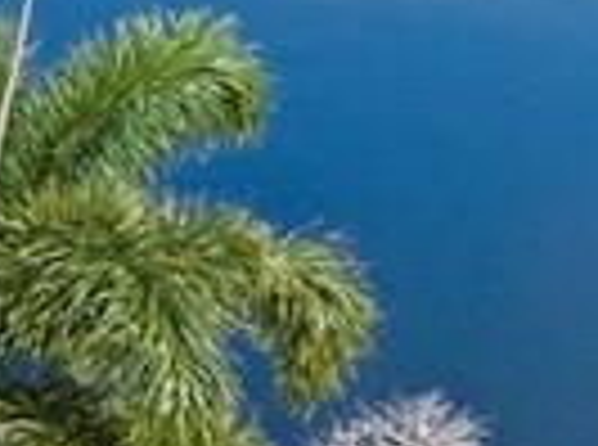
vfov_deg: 7.7
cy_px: -396
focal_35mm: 185
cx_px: -1583
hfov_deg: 8.0
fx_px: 3187
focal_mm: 12.29
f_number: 2.8
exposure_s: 1/2000
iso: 110
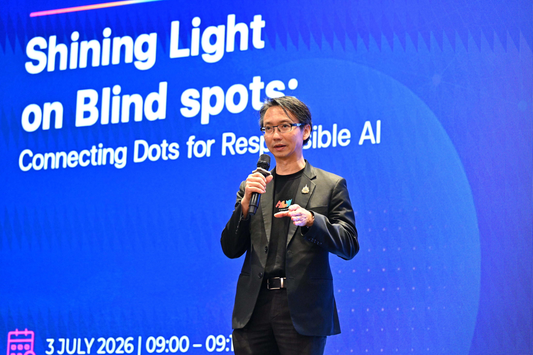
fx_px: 1851
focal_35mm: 125
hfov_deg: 16.4
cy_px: 178
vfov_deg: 11.0
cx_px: 266
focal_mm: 125
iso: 5000
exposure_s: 1/250
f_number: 3.2
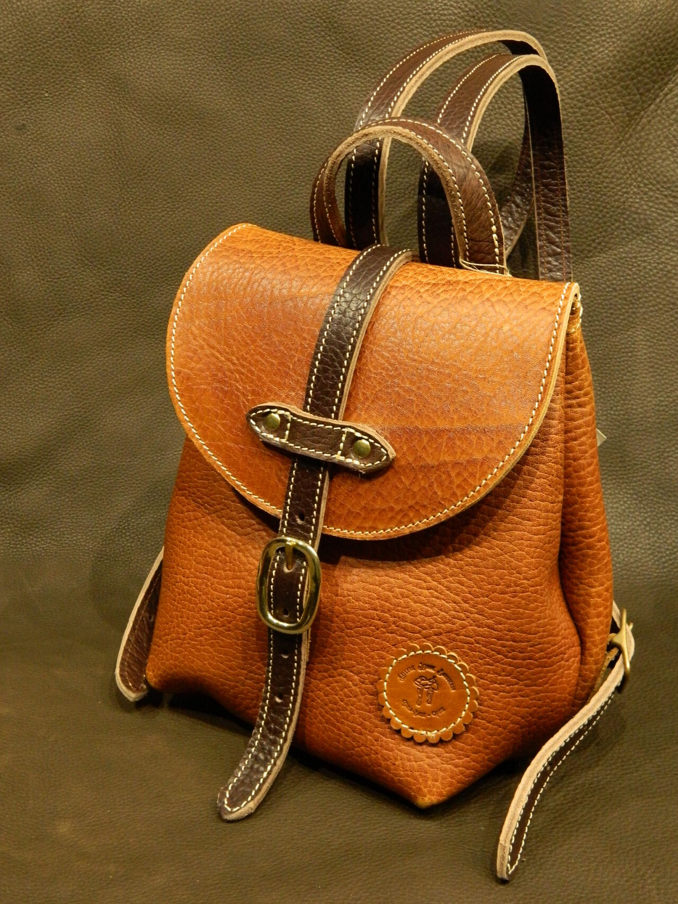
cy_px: 452
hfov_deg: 30.9
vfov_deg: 40.4
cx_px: 339
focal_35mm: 47
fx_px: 1228
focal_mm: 8.4
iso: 400
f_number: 3.6
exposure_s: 1/20
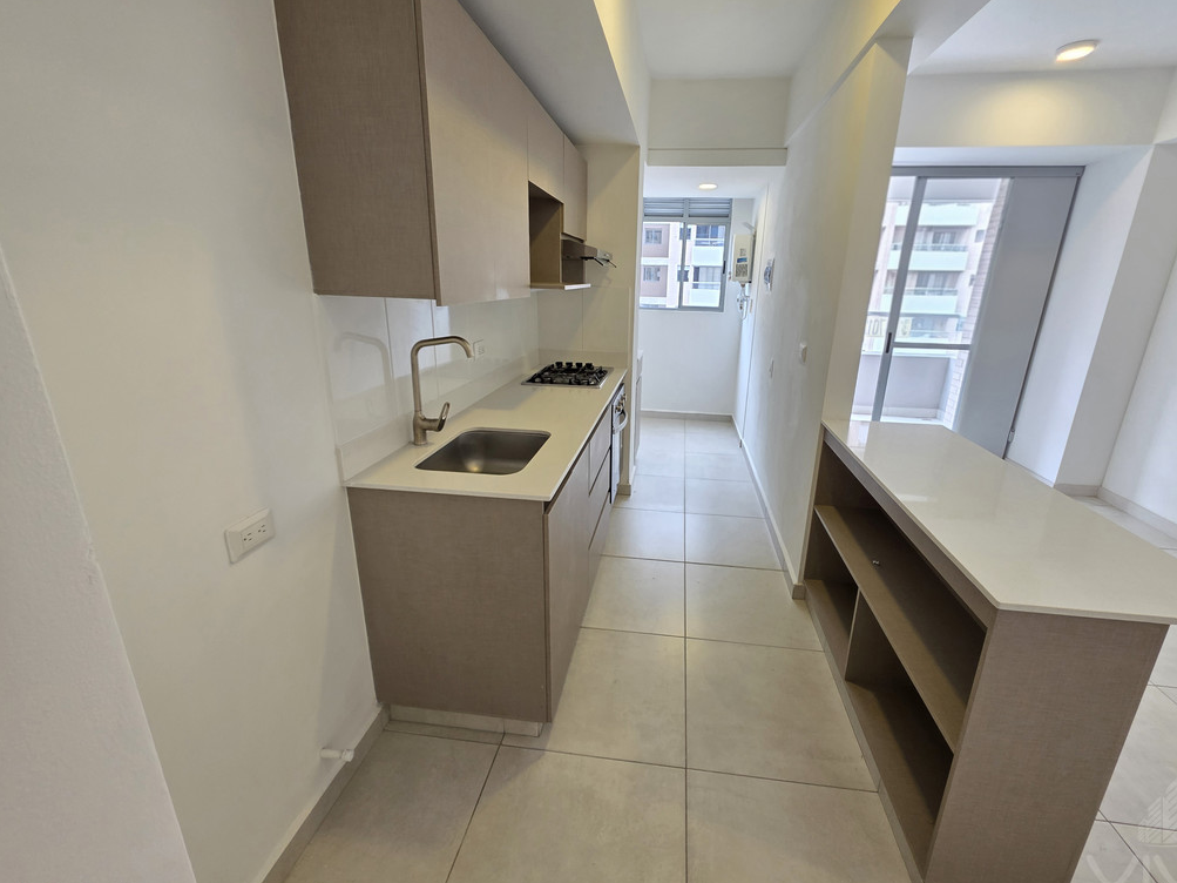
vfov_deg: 85.7
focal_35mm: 14
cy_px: 445
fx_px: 476
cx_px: 629
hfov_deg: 101.9
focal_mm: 2.2
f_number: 1.9
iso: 160
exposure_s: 1/120
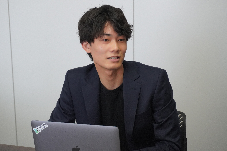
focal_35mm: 79
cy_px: 72
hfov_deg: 25.7
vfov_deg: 17.3
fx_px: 498
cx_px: 110
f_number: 5.6
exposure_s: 1/160
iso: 2000
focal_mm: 50
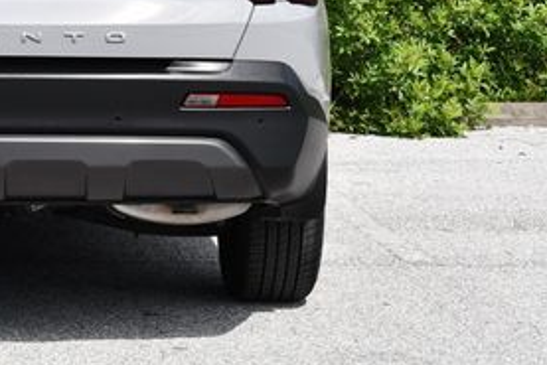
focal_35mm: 148
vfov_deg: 9.2
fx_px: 2250
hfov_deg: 13.7
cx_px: 12
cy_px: 2
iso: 110
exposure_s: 1/250
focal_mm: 32
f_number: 8
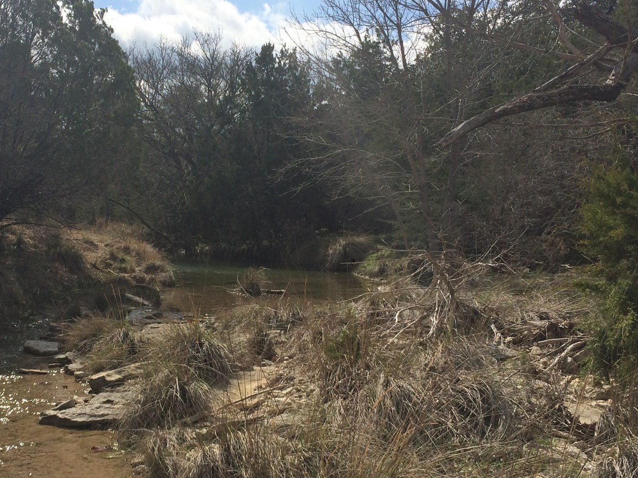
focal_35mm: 46
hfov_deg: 40.8
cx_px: 223
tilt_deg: -3.1
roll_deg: +0.4
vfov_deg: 31.5
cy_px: 271
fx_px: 848
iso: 32
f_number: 2.2
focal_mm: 4.15
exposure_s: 1/3731
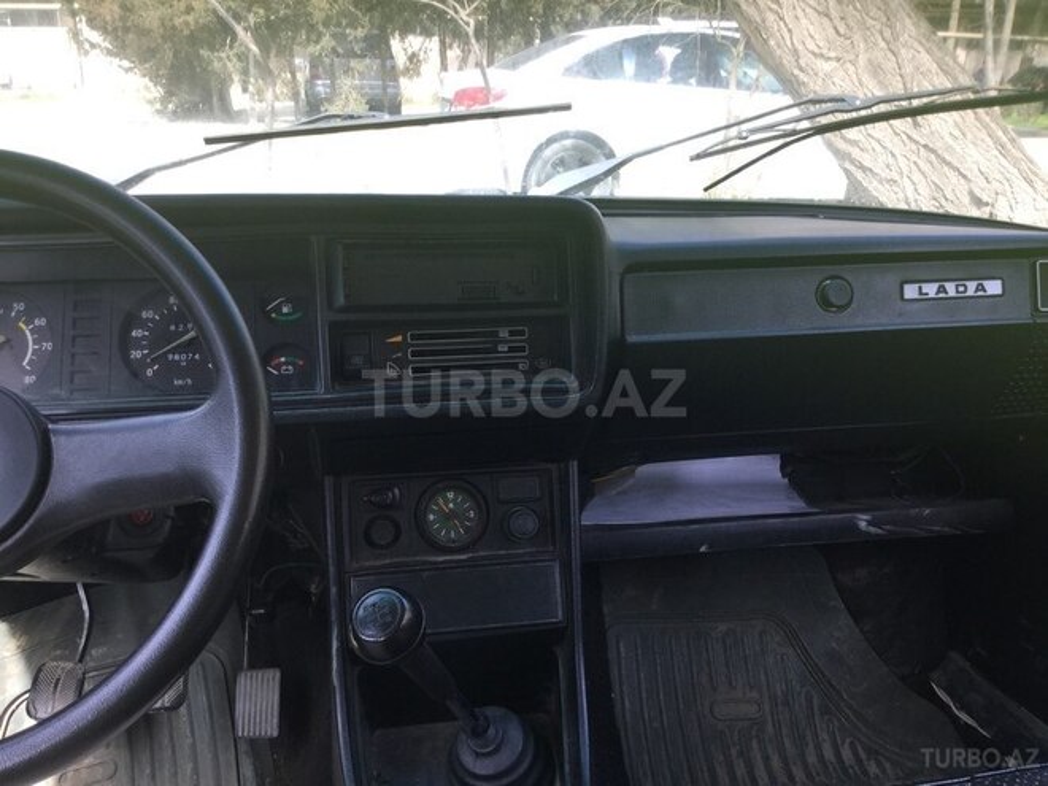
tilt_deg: -19.9
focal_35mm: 31
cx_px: 524
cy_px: 393
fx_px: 939
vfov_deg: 45.4
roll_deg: -0.8
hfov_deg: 58.4
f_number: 2.4
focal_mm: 3.3
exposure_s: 1/100
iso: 32
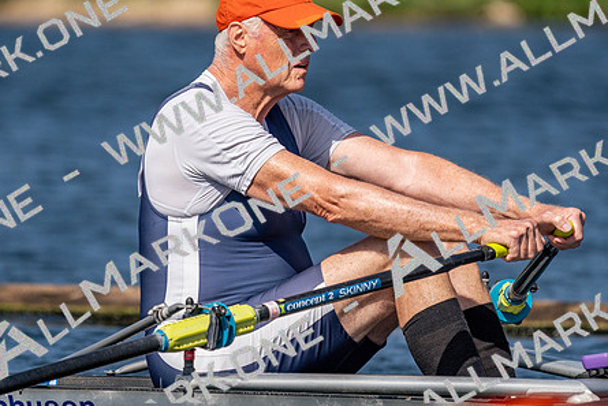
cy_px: 169
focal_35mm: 598
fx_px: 10102
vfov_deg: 2.3
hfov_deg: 3.4
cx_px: 271
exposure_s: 1/2000
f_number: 6.3
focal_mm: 459
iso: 200
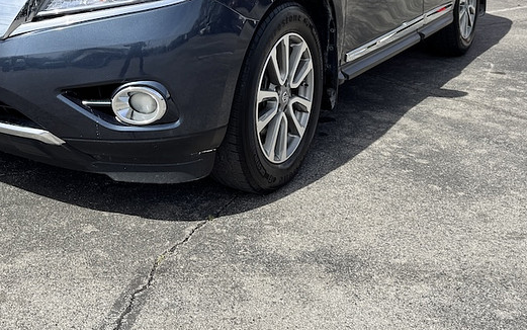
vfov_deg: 24.3
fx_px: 718
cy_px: -25
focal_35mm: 50
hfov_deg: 39.6
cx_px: 161
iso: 80
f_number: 1.78
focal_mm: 6.76
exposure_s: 1/3413
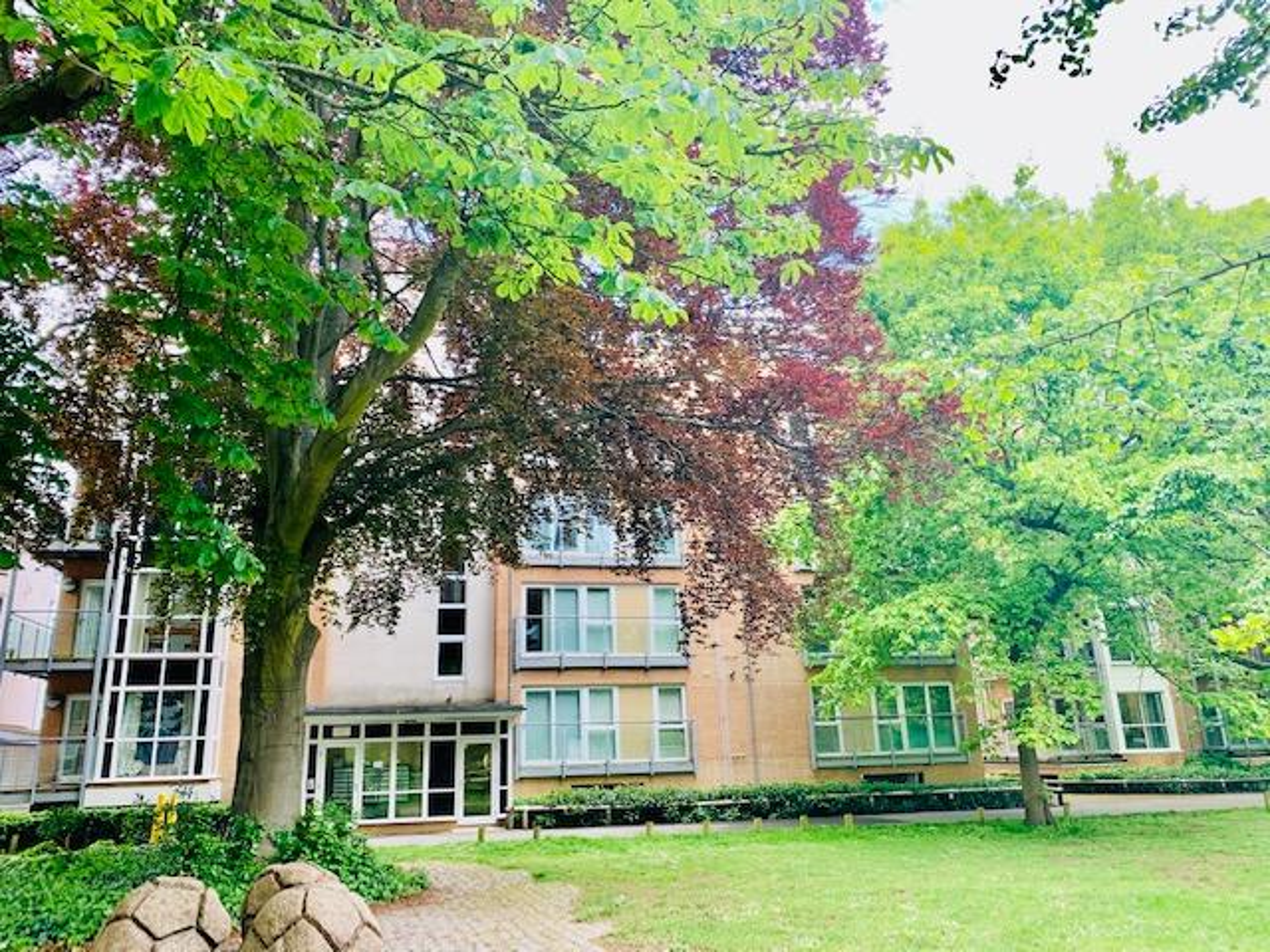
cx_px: 635
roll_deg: +1.6
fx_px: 954
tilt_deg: +16.0
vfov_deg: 53.1
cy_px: 476
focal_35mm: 26
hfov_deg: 67.3
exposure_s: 1/198
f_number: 1.8
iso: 25
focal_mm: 4.25
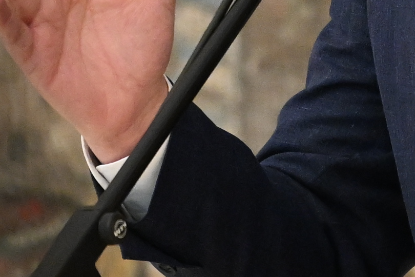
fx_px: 17221
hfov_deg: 1.4
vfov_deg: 0.9
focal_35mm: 1494
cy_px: -37
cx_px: 357
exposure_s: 1/250
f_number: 4
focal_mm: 200
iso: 3200
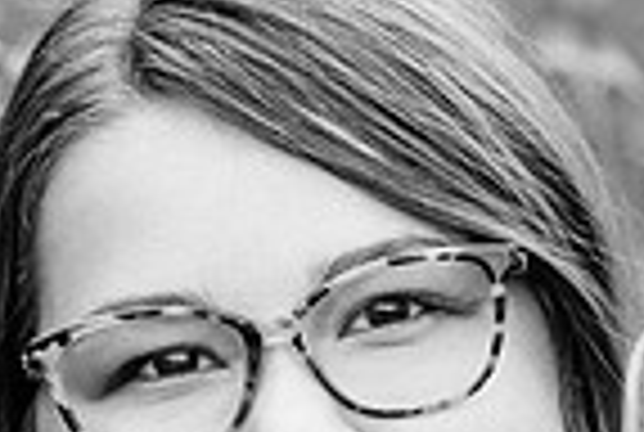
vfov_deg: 4.9
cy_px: 506
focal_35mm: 283
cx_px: 329
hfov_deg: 7.3
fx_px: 5073
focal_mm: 70
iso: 320
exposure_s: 1/250
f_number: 2.8
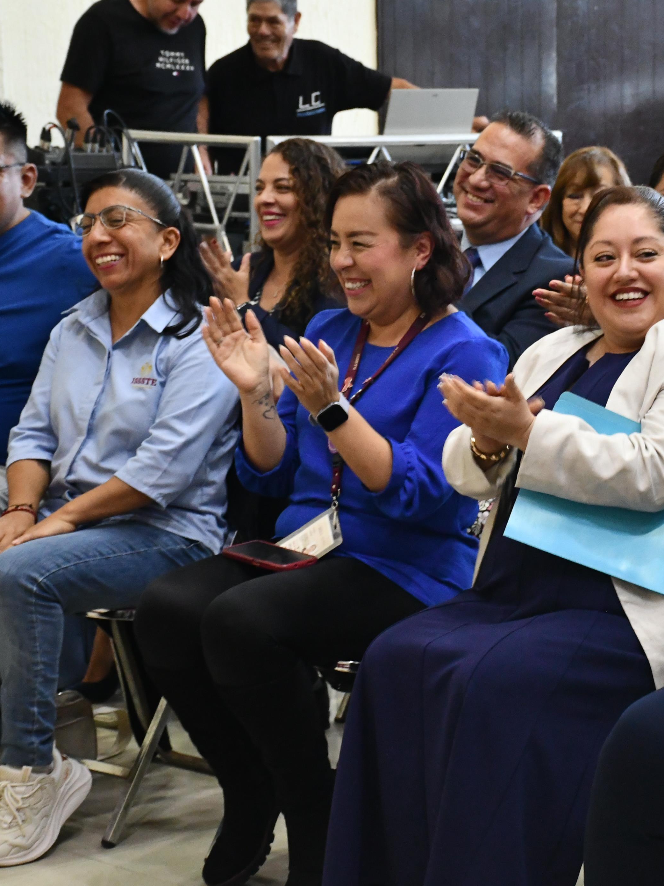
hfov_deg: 14.1
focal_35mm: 104
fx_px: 2660
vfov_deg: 18.9
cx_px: 590
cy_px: 443
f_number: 7.1
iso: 4000
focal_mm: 48
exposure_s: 1/60
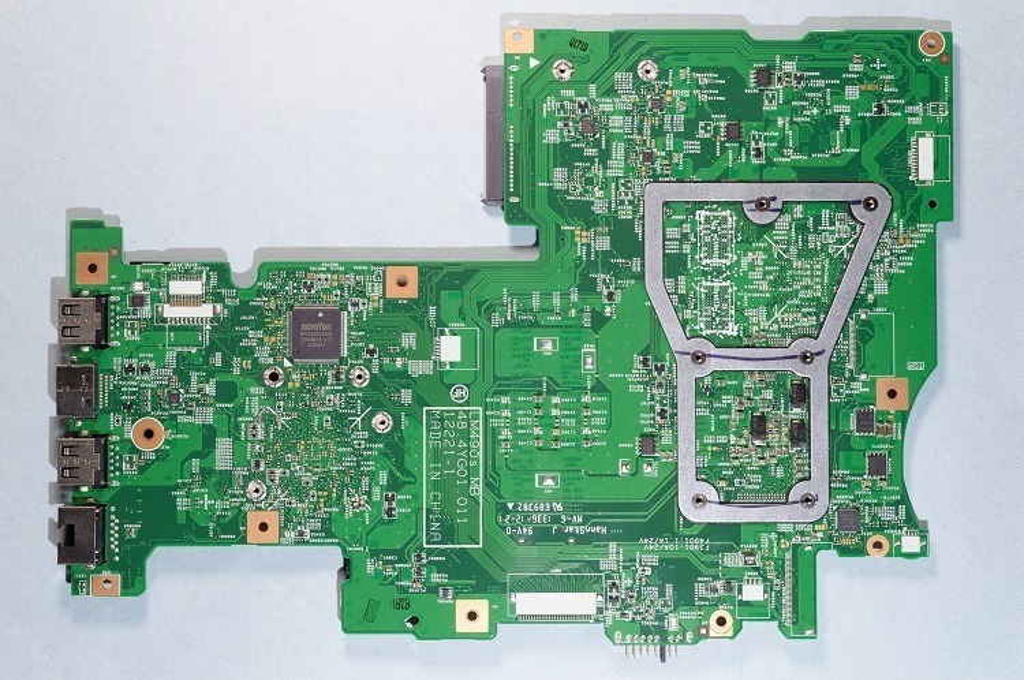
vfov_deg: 28.9
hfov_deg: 42.4
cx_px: 512
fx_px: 1321
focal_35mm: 46
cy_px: 340
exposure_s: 1/4
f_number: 8
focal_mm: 31
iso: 100
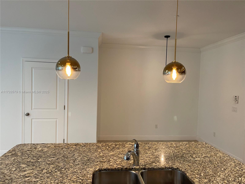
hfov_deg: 67.3
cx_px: 122
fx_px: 184
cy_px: 92
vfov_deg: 53.1
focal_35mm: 26
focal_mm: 5.1
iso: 100
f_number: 1.6
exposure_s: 1/60
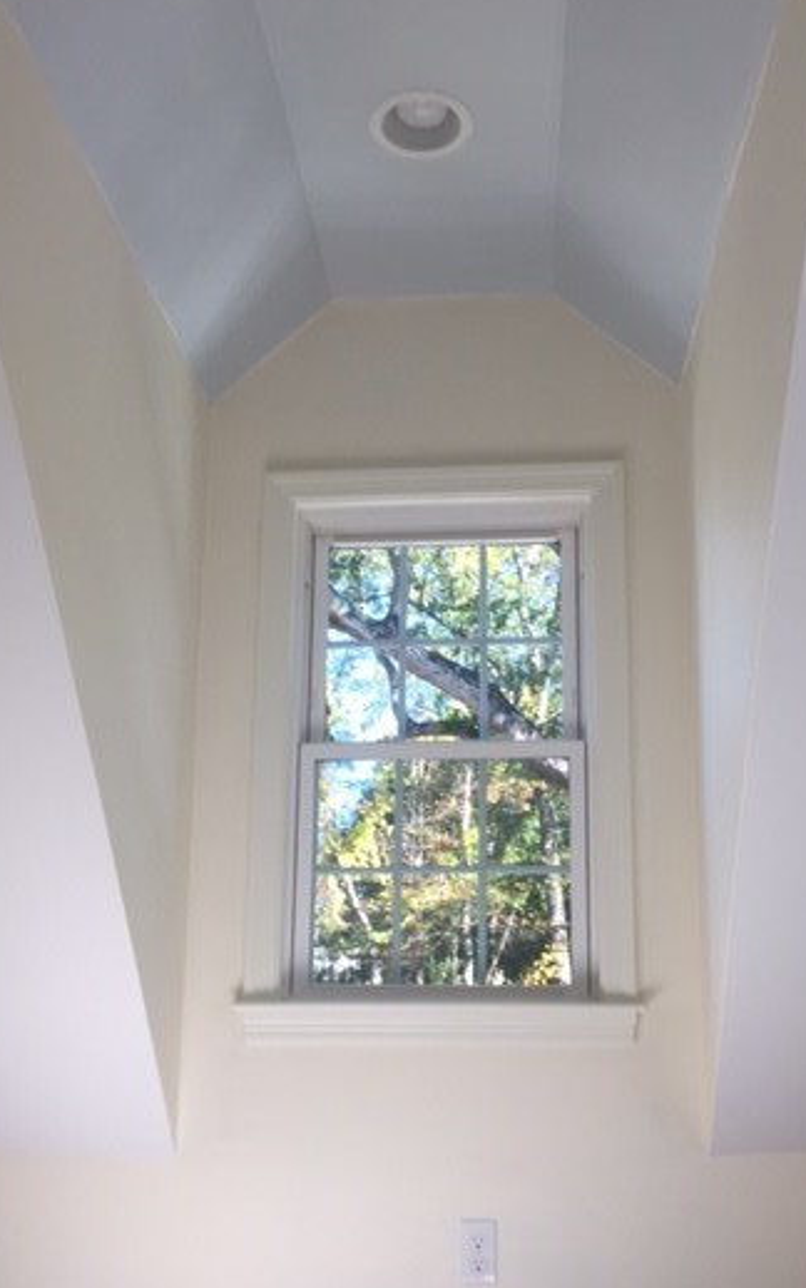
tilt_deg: +12.3
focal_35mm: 38
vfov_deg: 51.5
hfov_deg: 33.6
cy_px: 699
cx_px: 403
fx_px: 1335
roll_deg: -1.3
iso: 32
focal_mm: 4.15
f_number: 2.2
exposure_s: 1/120
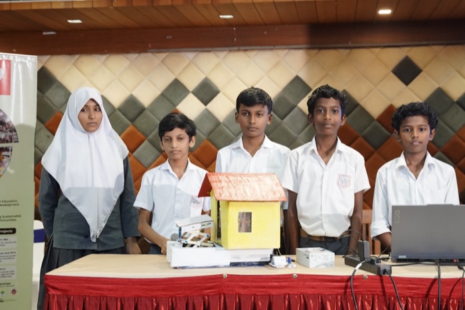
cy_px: 155
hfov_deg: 31.0
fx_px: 839
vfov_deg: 20.9
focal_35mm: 65
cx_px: 232
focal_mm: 43.9
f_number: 2.8
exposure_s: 1/400
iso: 5000
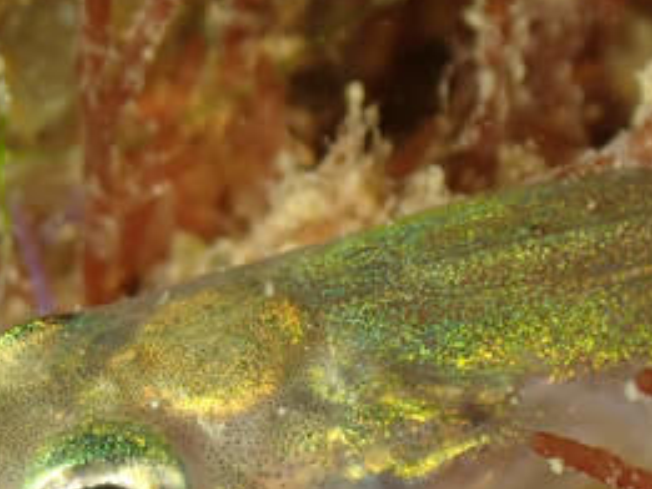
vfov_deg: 6.1
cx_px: 145
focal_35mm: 245
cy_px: 444
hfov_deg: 8.1
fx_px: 4617
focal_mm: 18
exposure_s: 1/250
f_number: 6.3
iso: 100
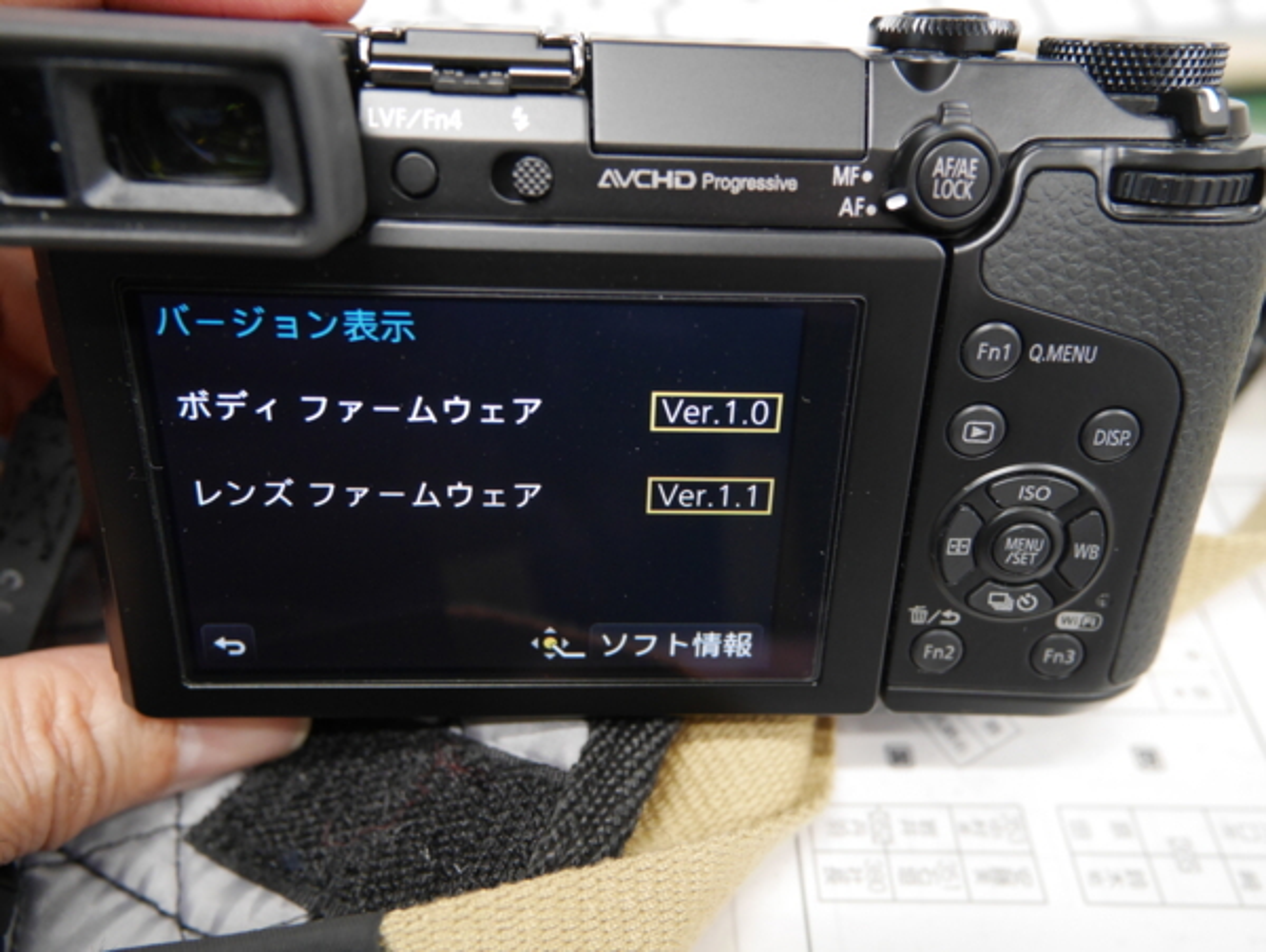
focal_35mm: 28
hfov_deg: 63.4
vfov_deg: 49.8
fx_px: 1025
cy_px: 476
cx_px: 633
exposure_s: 1/60
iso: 1000
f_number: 3.6
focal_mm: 14
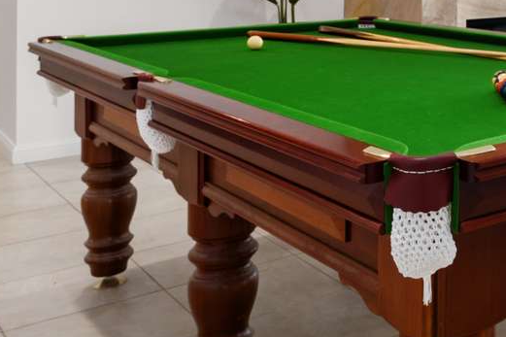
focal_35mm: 59
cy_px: -58
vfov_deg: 21.5
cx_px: 656
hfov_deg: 28.1
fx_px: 829
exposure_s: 1/4
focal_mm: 16
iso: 320
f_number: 10
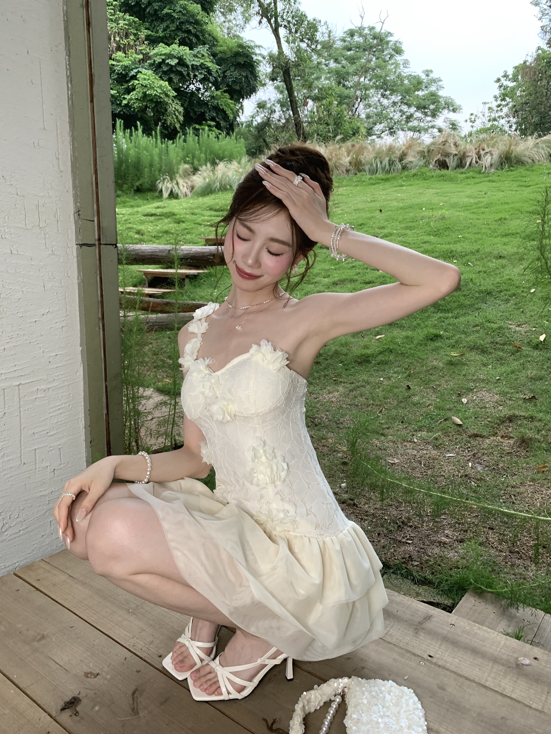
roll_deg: -1.6
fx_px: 552
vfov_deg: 67.3
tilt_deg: -9.9
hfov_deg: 53.1
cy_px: 367
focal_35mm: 26
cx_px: 276
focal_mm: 4.25
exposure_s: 1/60
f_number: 1.8
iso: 200
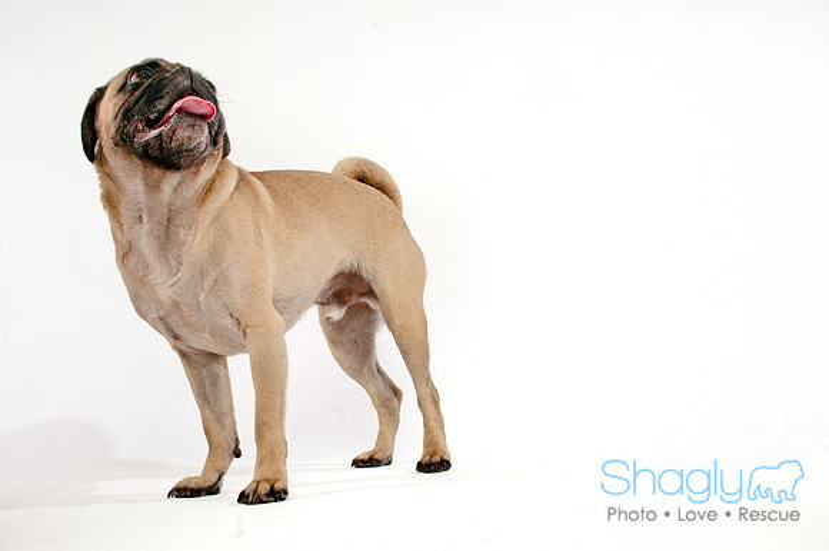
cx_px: 414
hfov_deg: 41.2
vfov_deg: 28.0
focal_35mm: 48
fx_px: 1104
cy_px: 276
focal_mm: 32
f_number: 14
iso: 200
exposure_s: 1/250
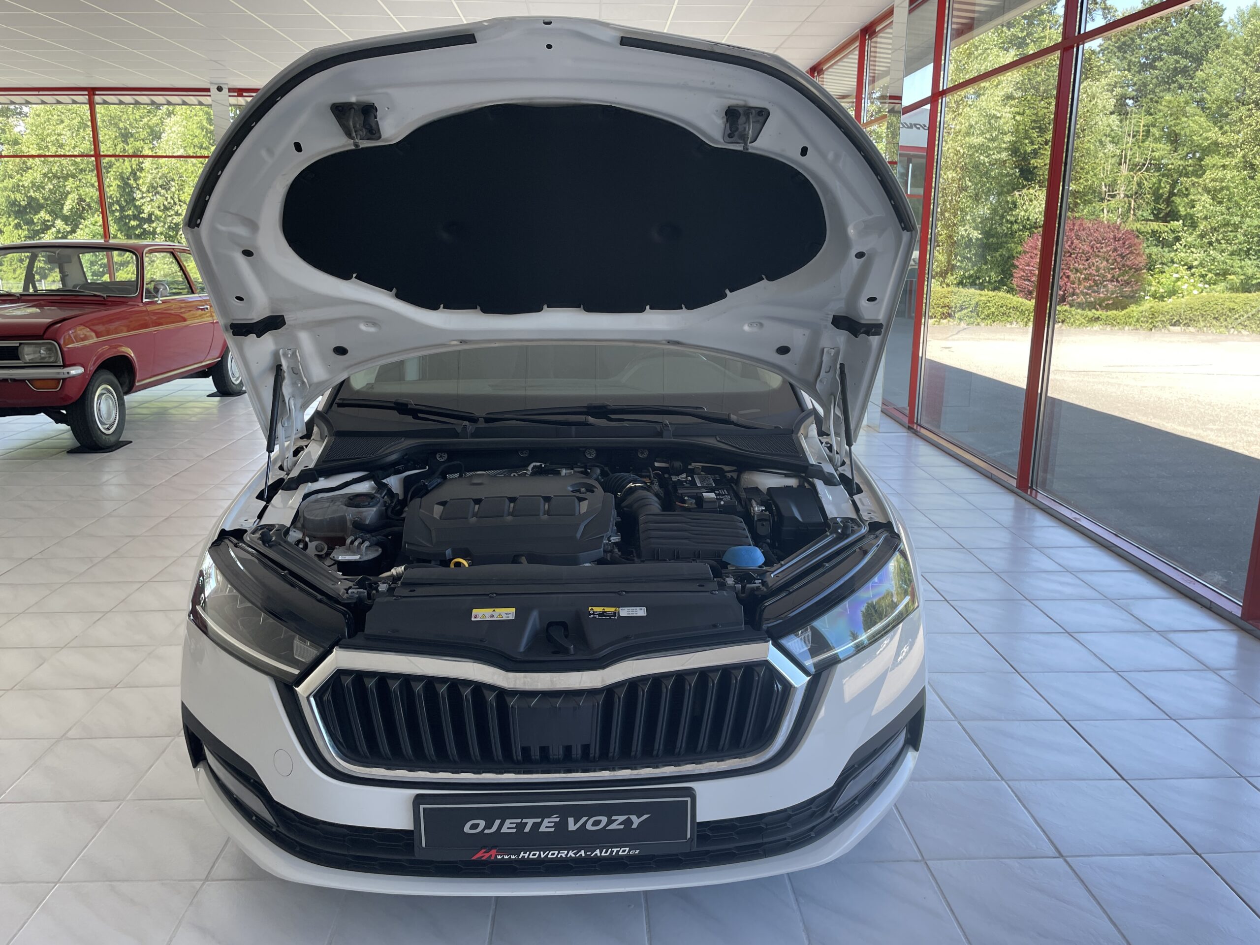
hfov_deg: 67.3
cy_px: 472
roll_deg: +0.2
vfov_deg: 53.1
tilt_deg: -13.1
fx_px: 946
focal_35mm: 26
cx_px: 630
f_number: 1.6
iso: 32
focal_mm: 4.2
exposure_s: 1/159
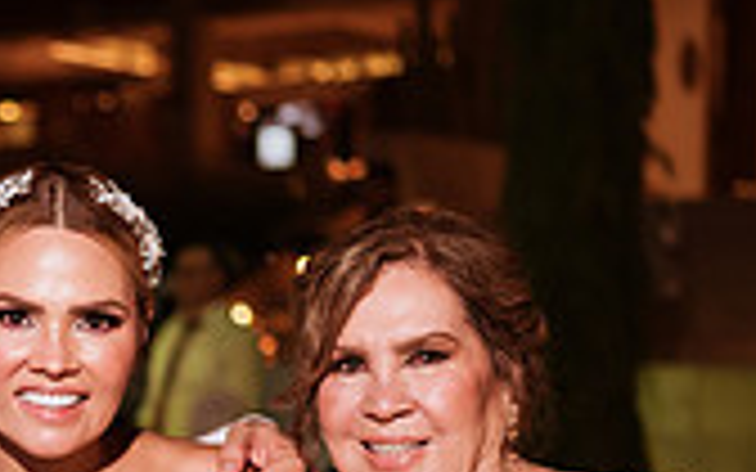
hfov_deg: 16.3
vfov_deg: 10.5
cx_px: -144
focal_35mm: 123
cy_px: 499
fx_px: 2534
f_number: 1.8
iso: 1000
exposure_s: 1/250
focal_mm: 35
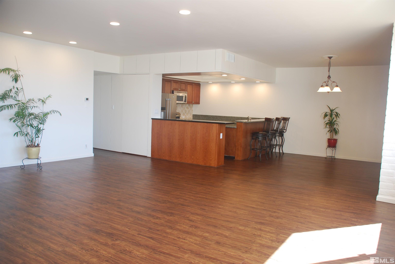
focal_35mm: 30
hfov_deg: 61.9
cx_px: 198
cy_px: 132
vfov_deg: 43.7
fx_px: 330
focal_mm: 20
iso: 200
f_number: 3.8
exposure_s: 1/30
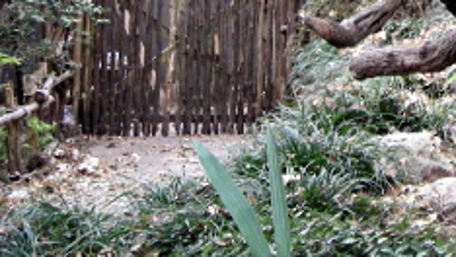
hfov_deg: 17.7
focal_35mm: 113
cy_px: -175
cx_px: 598
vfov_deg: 10.2
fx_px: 1367
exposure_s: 1/30
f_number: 3.2
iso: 181
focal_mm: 6.3
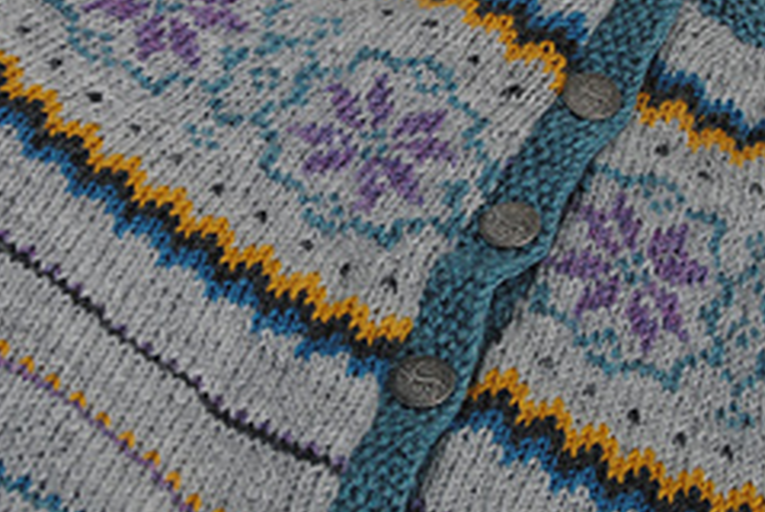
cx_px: 298
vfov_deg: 8.8
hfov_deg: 13.1
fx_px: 3340
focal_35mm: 157
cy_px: 178
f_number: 8
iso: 100
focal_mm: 50
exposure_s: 1/60
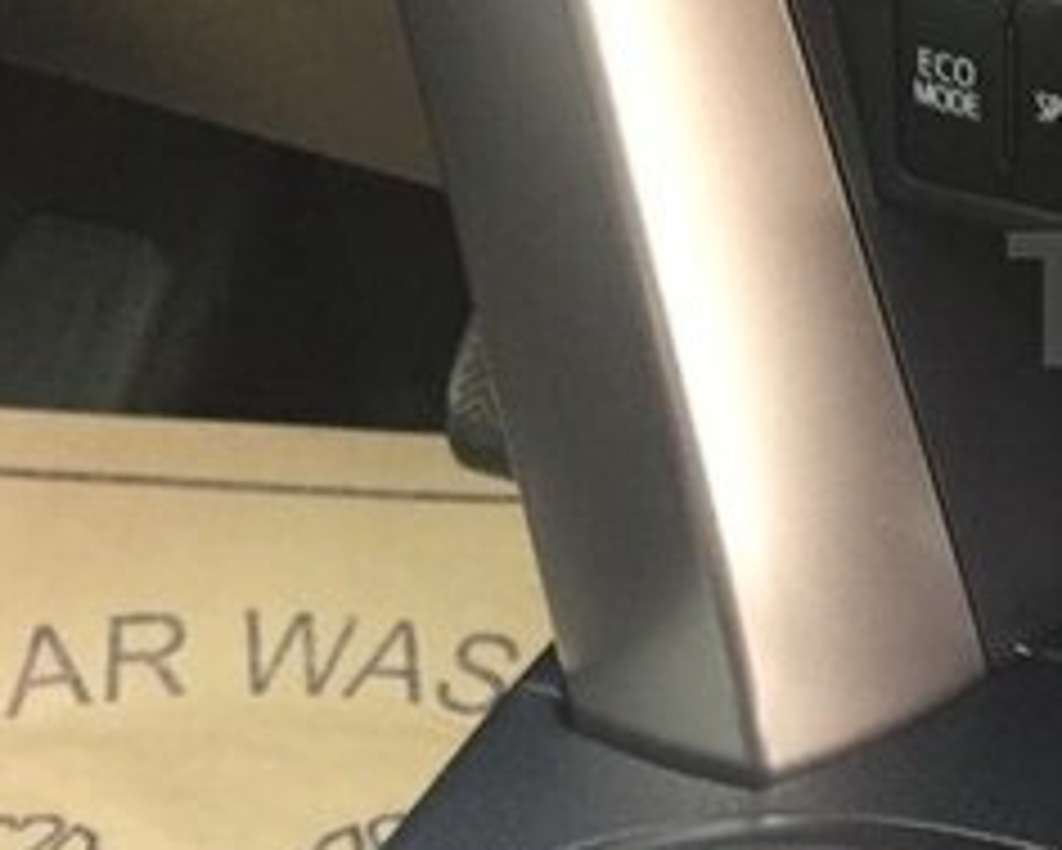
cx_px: 1467
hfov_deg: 21.3
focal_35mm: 79
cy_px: 299
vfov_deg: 19.4
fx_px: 2484
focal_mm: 4.15
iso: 200
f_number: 2.2
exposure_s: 1/33
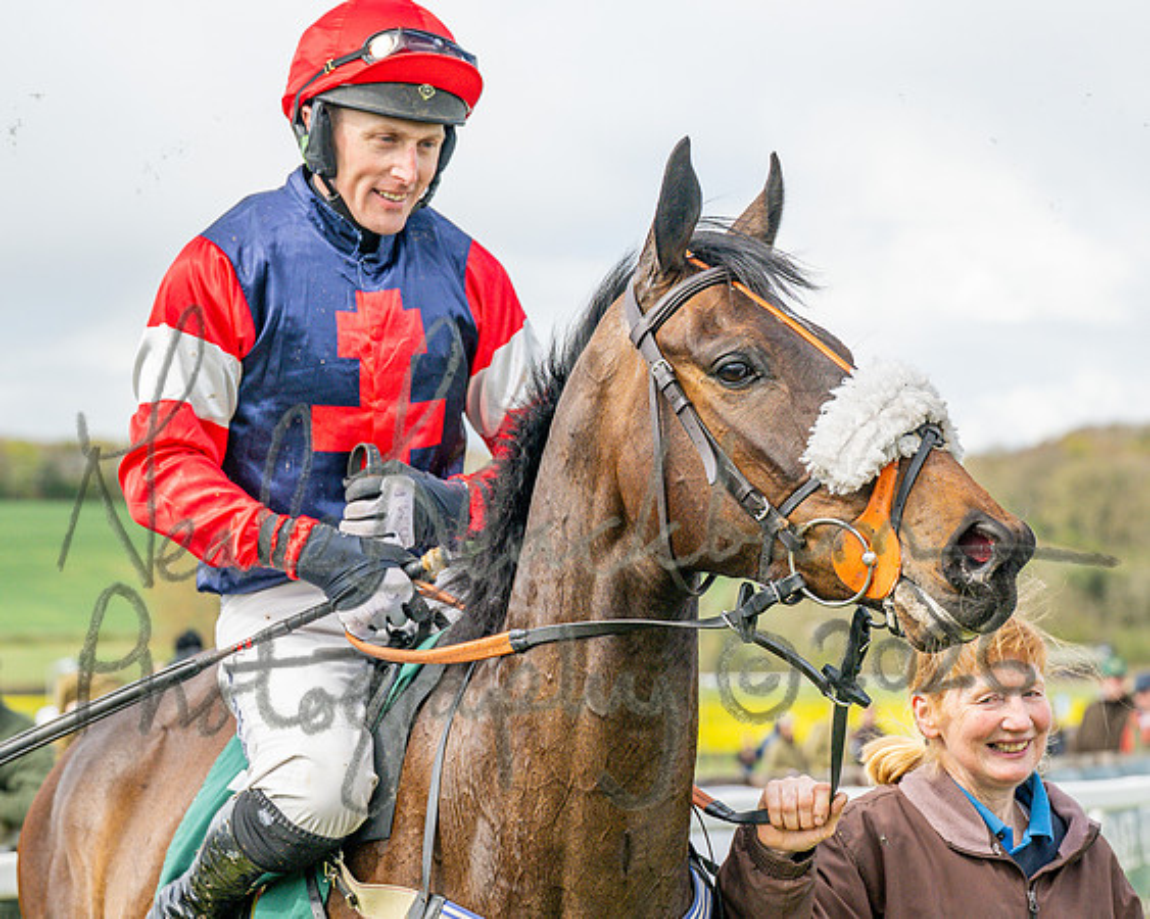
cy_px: 460
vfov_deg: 11.9
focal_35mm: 130
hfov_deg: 14.8
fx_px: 4421
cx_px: 758
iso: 400
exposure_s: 1/2500
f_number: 4
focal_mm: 70
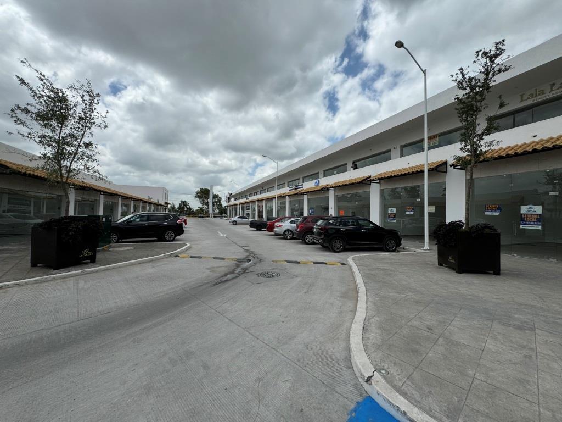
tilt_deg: +1.5
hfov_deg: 102.1
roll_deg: -0.4
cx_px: 281
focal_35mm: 14
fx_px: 227
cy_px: 211
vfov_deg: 85.7
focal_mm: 2.22
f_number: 2.2
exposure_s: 1/3546
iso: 50
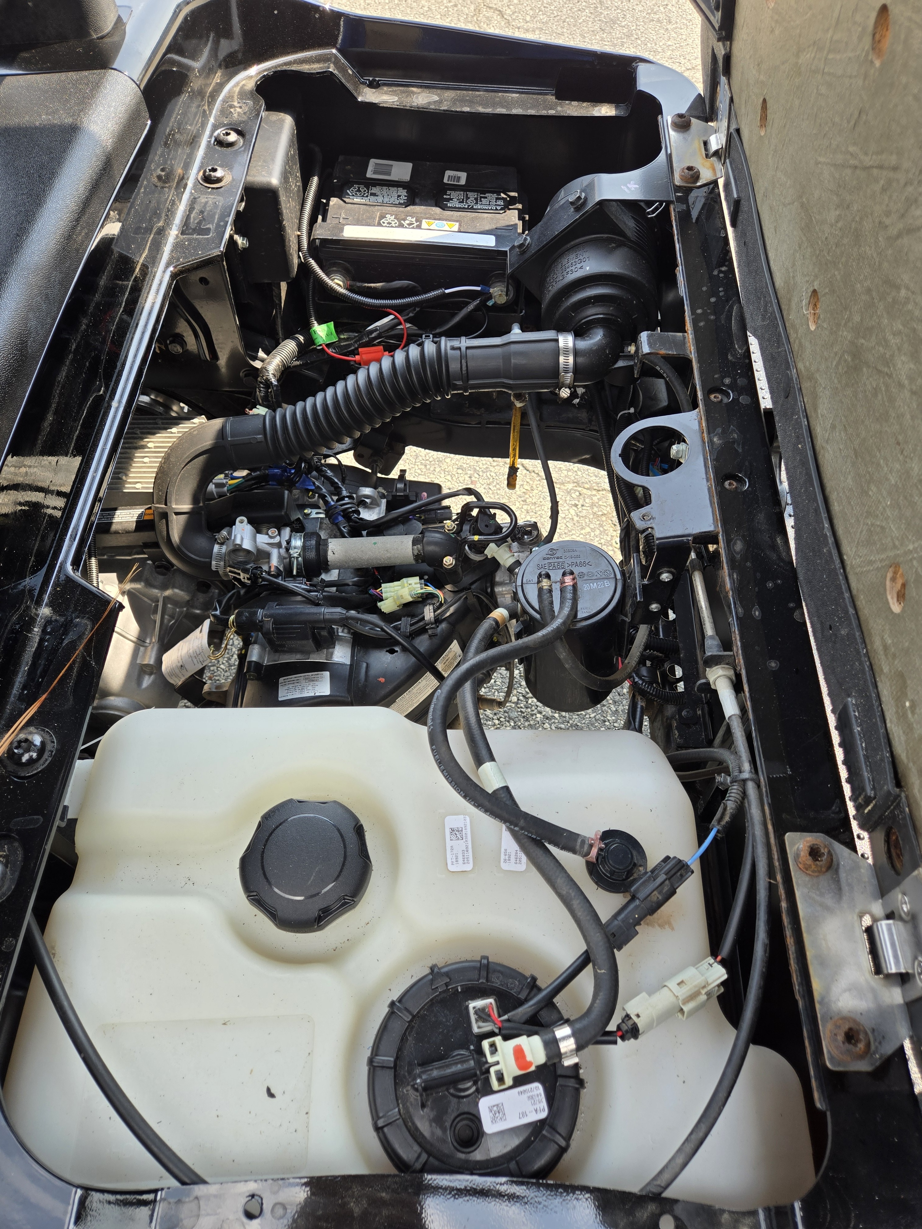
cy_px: 614
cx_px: 461
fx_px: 817
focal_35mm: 23
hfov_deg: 58.9
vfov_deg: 73.9
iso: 25
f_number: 1.8
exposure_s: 1/332
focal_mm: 5.4
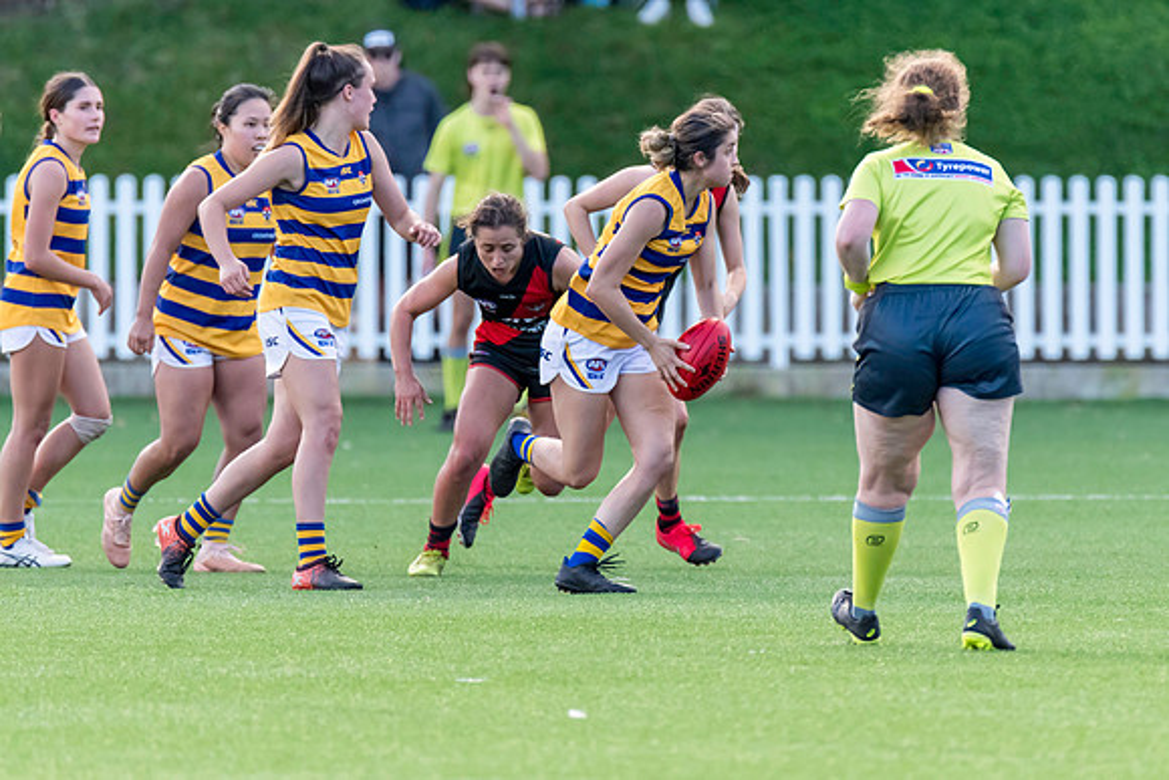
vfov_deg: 1.6
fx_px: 27122
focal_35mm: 835
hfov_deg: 2.5
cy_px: 317
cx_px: 677
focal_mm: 600
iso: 3200
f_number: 6.3
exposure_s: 1/1600
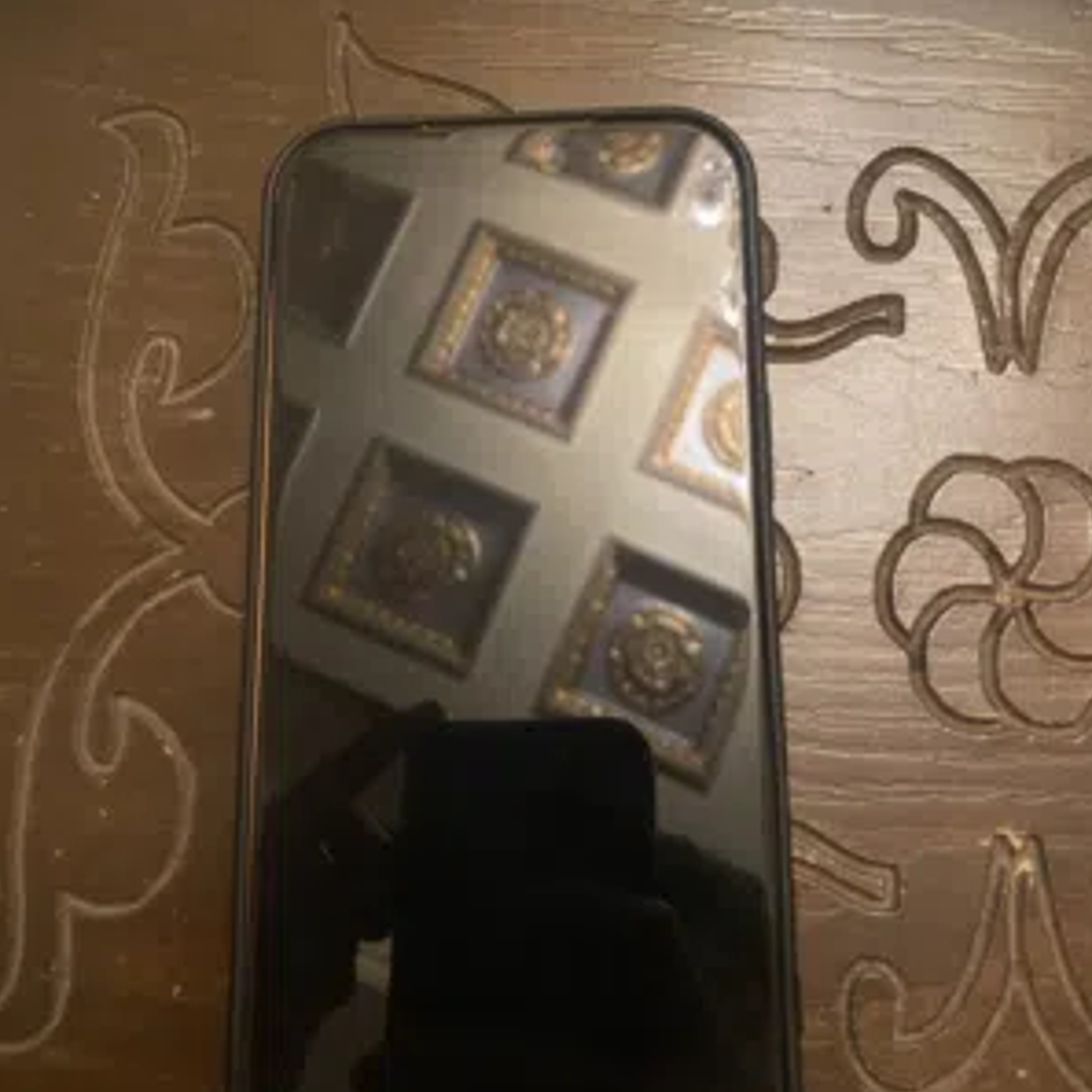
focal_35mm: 31
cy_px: 555
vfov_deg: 52.5
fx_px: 1106
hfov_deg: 52.5
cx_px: 548
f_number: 1.8
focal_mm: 4.25
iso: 800
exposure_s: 1/30
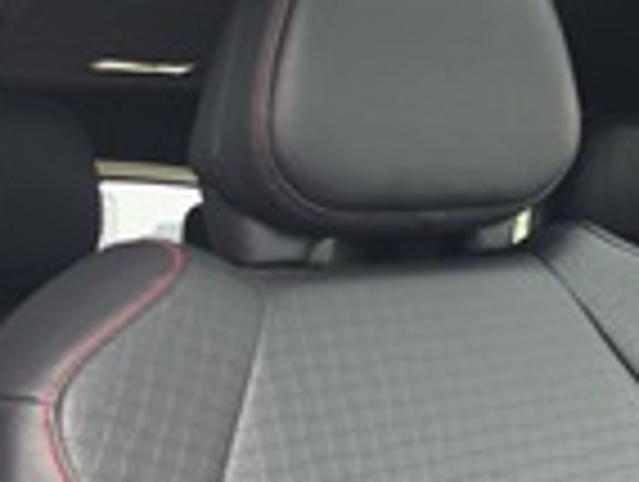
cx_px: 886
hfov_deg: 24.0
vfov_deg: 21.5
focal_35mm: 68
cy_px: 133
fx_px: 1257
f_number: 1.4
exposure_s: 1/120
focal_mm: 6.5
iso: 100
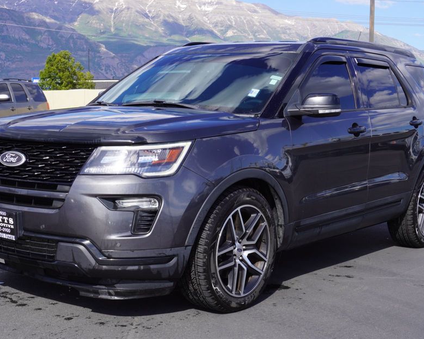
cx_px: 200
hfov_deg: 32.7
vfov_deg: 26.4
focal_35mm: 58
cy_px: 186
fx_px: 723
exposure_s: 1/125
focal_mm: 31
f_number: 10
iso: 100
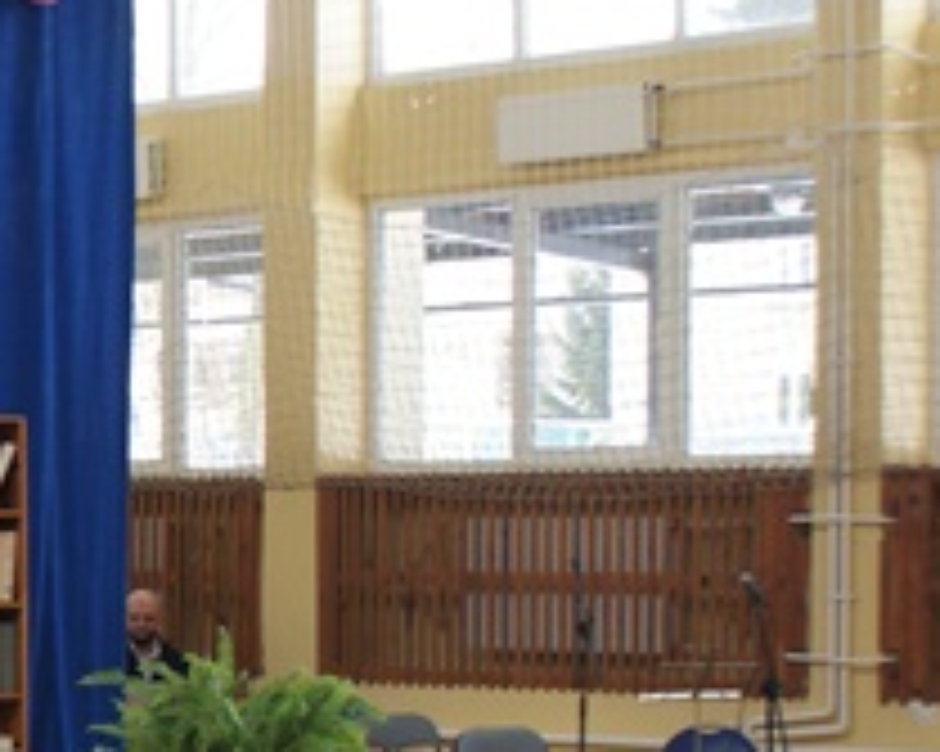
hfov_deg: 14.8
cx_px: -468
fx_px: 3365
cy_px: 680
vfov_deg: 12.6
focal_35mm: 121
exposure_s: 1/50
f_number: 5
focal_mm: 28
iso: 125
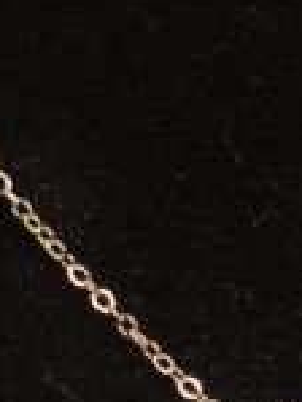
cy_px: 546
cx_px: 340
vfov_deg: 13.7
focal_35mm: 138
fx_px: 1603
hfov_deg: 10.6
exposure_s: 1/100
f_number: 1.8
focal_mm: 3.98
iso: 100
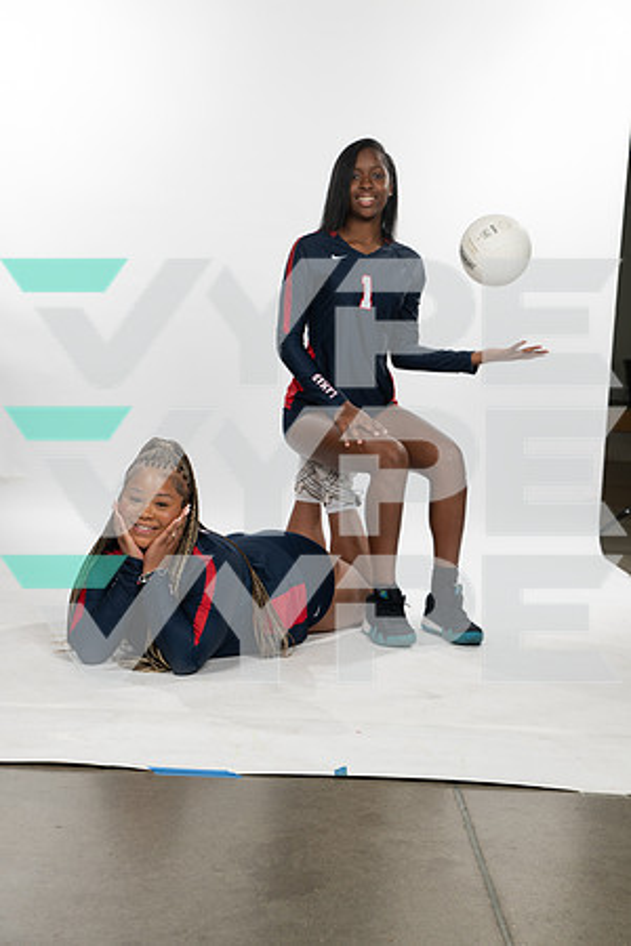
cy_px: 473
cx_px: 316
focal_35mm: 50
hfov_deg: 27.0
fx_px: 1314
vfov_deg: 39.6
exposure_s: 1/250
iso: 200
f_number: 5.6
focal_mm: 50
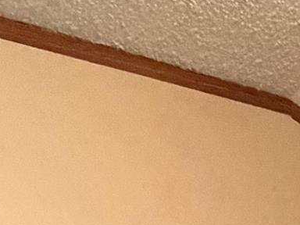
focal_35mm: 112
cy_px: 884
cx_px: 438
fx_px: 971
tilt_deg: -15.9
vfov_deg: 8.1
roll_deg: +1.2
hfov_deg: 16.2
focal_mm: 2.22
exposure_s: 1/60
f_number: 2.2
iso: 640
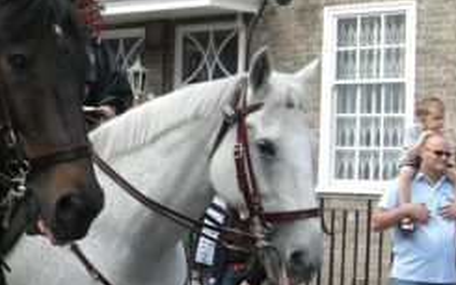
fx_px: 1205
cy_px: 173
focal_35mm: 97
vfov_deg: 13.5
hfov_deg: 20.9
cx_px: 26
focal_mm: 7.5
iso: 64
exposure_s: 1/143
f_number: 4.3
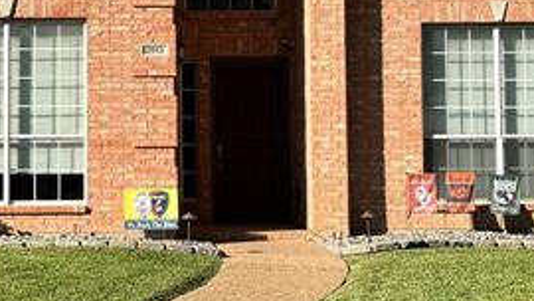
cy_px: 69
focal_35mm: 99
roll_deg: -0.1
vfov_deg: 12.2
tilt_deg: +3.1
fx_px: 1402
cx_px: 136
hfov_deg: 21.4
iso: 80
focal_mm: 6.76
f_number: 1.78
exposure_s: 1/4049
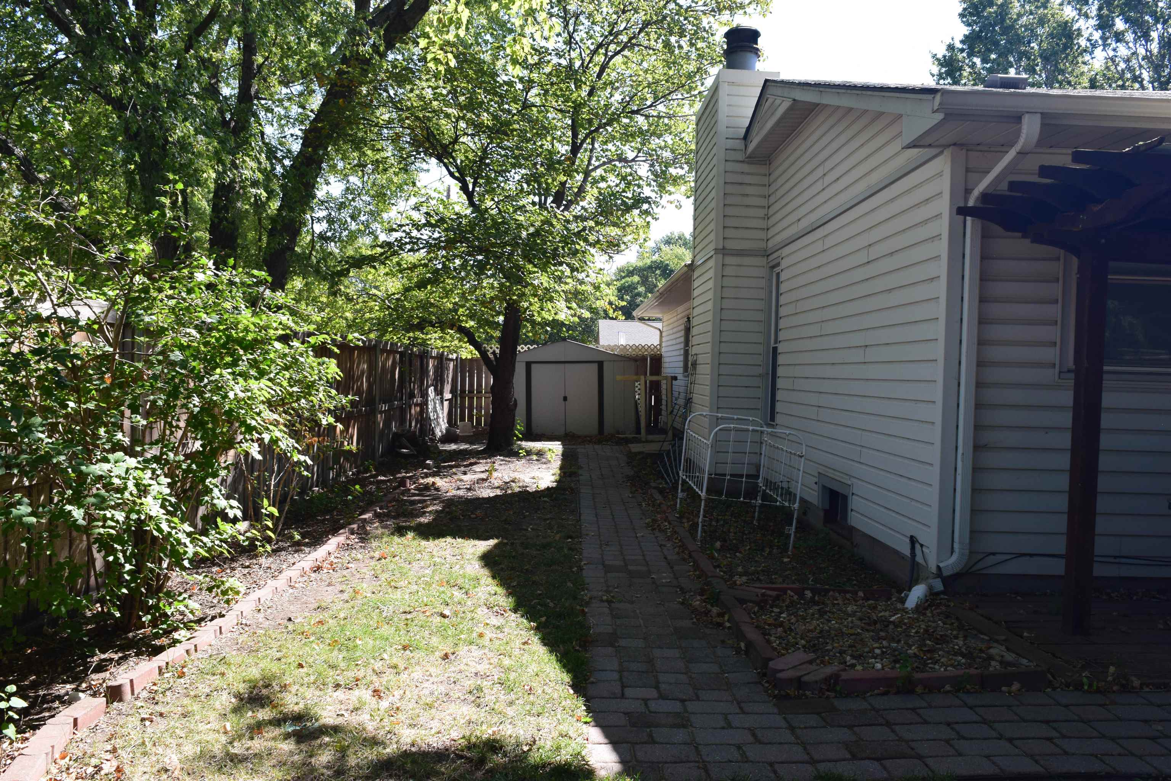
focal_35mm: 27
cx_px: 586
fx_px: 878
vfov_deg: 47.9
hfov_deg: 67.4
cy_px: 390
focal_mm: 18
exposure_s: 1/200
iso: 400
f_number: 10
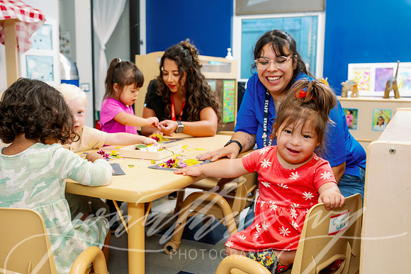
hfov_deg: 50.7
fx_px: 434
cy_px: 137
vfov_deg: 35.1
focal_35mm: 38
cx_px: 206
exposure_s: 1/125
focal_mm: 38
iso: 800
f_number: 5
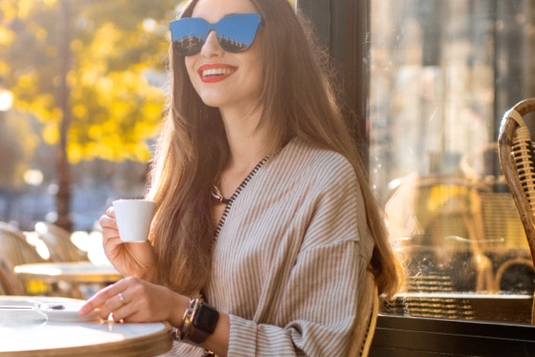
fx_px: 1442
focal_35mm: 97
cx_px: 172
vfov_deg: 14.1
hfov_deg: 20.9
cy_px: 252
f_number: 1.8
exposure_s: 1/3200
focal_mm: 35
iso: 200
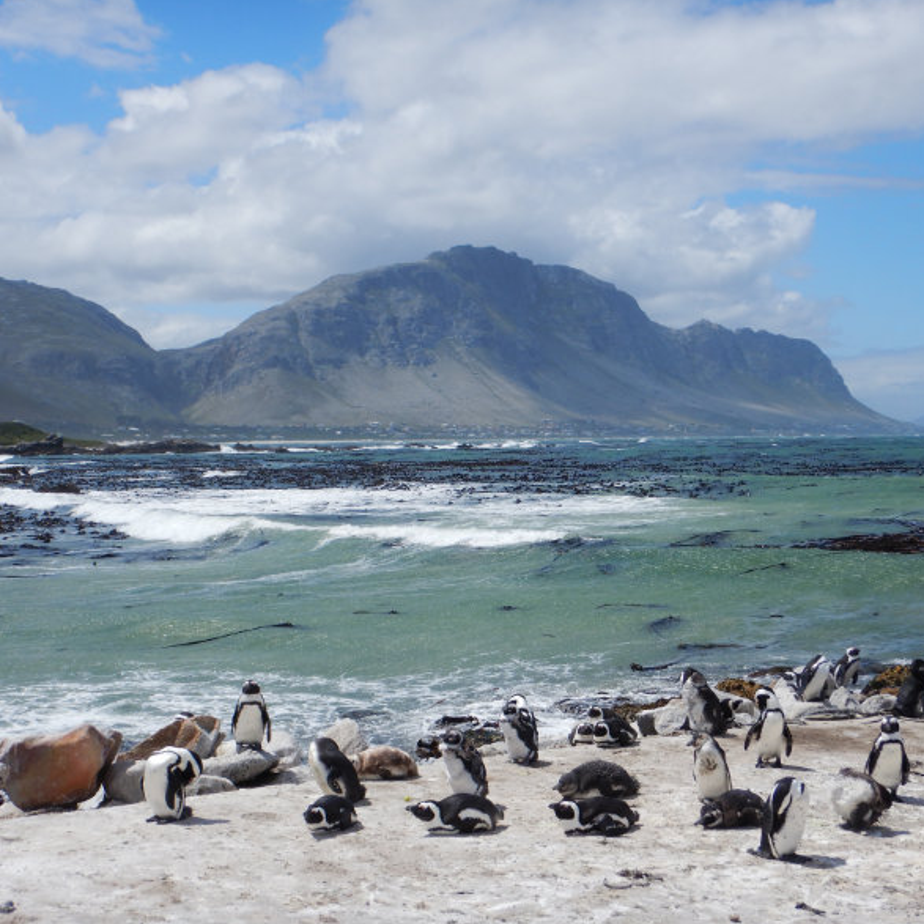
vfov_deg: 32.2
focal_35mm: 53
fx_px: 1601
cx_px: 466
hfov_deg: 32.2
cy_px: 468
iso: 125
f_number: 8.5
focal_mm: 7.8
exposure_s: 1/400
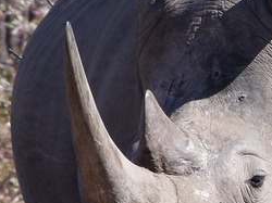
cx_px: 297
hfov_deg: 1.4
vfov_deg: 1.1
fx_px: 11006
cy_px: 206
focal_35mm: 1402
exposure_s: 1/200
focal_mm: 72.8
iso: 80
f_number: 5
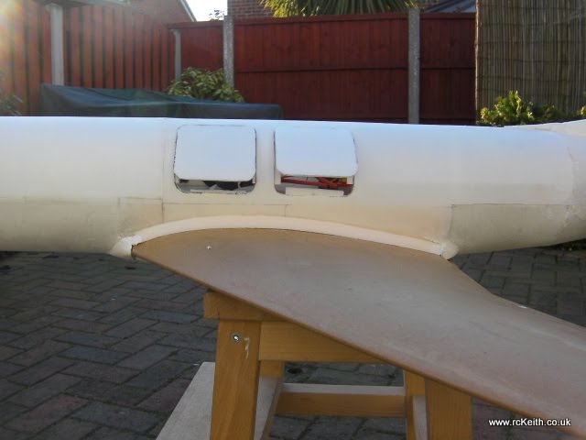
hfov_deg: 49.0
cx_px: 293
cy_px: 220
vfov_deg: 37.7
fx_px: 643
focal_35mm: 38
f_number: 3.5
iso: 50
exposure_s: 1/146
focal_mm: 6.8
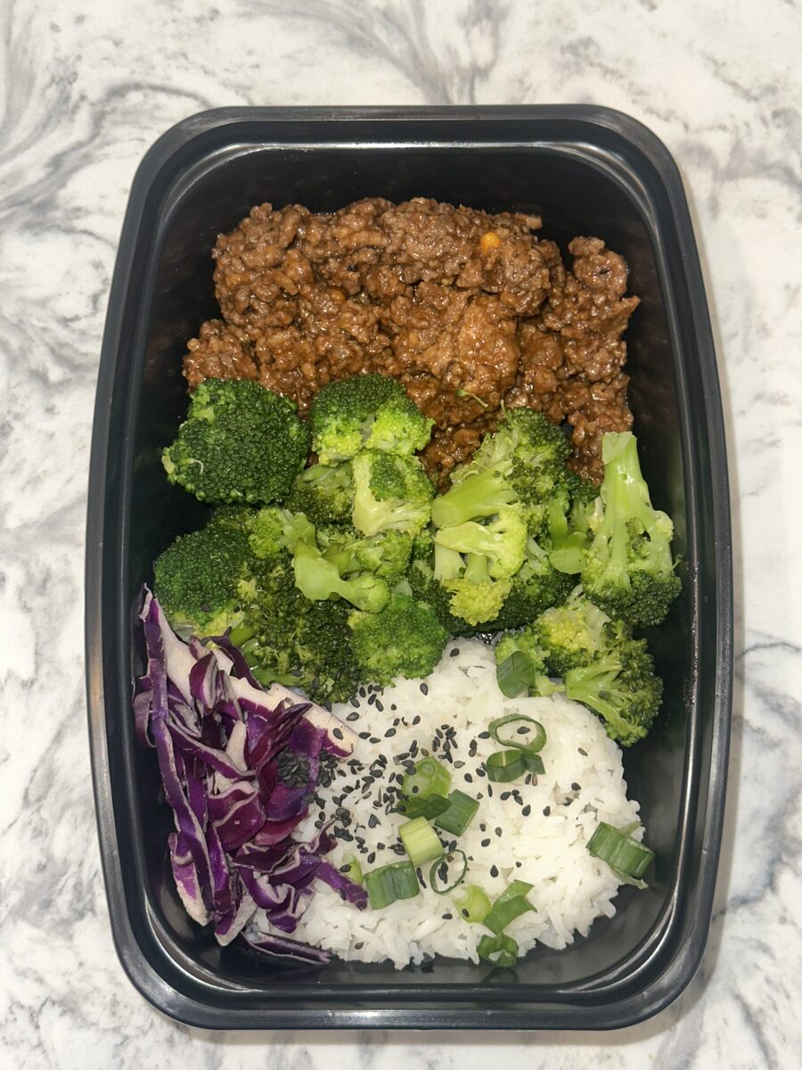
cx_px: 401
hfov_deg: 30.3
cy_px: 535
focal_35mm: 48
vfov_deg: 39.7
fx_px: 1483
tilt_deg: -81.1
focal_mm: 6.86
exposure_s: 1/33
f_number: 1.78
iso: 50
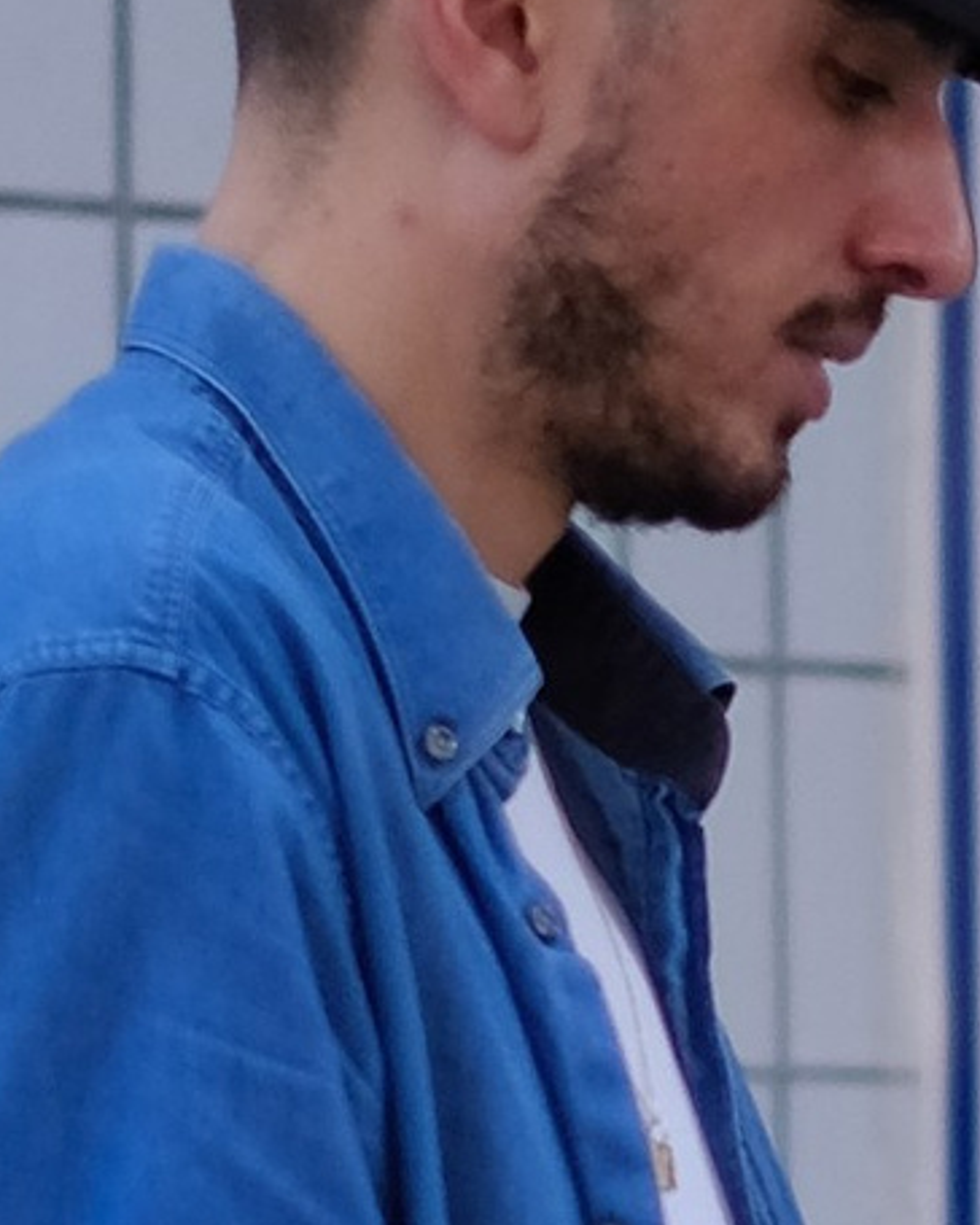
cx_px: 2410
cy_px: 2060
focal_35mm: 420
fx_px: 15227
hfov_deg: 3.6
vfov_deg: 4.6
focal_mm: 35
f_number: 1.4
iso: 320
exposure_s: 1/2000
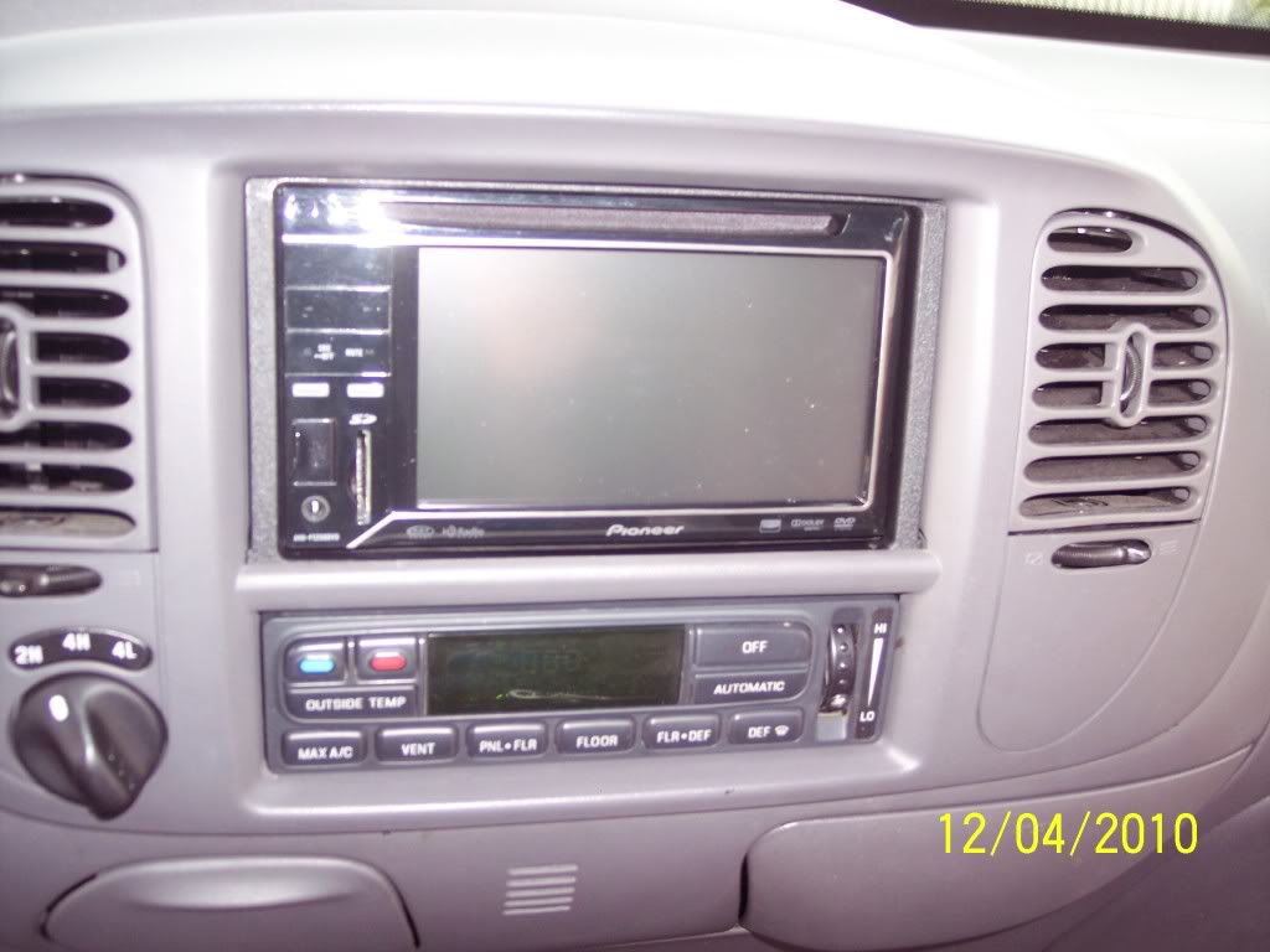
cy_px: 476
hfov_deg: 47.9
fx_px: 1431
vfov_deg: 36.8
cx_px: 635
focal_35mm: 39
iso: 140
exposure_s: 1/60
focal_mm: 8
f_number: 2.8
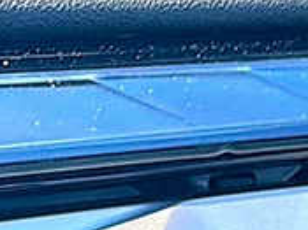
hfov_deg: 12.0
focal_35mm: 164
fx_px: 1458
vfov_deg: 8.7
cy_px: 417
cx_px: 248
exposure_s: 1/118
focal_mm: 6.86
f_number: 1.78
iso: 50
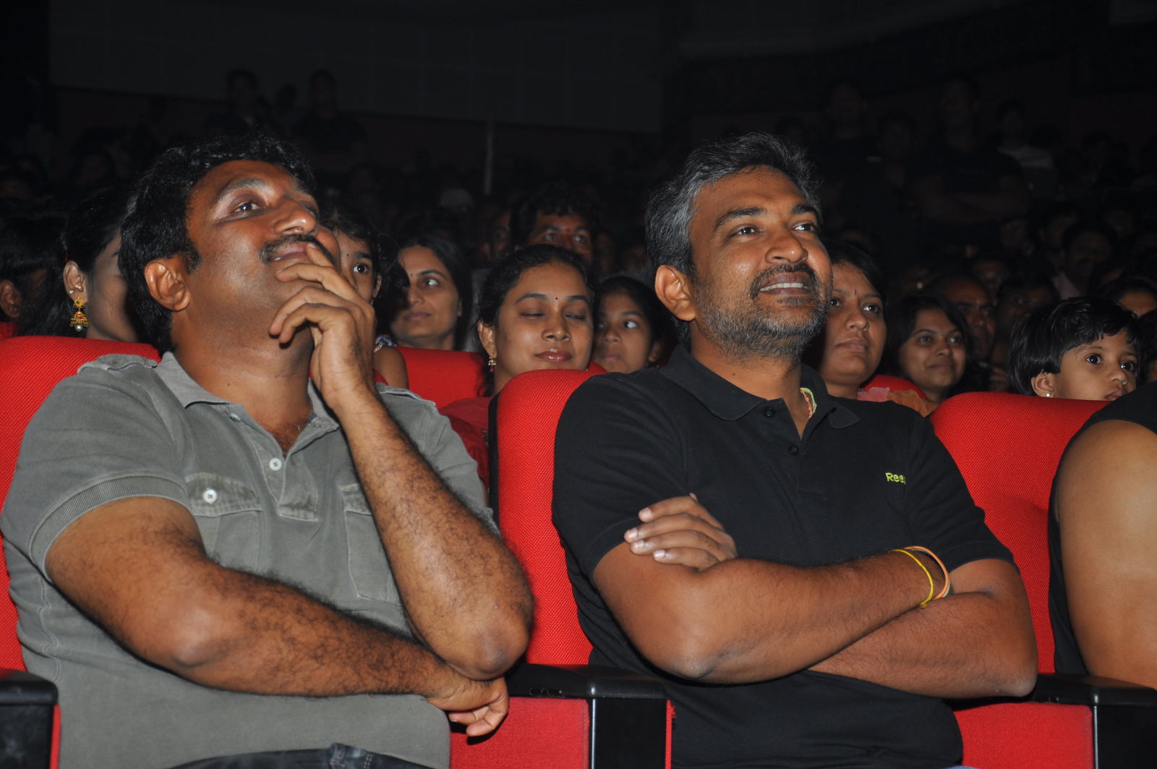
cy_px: 384
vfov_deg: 17.5
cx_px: 578
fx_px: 2504
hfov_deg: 26.0
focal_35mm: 78
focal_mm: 52
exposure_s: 1/125
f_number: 5.6
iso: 200
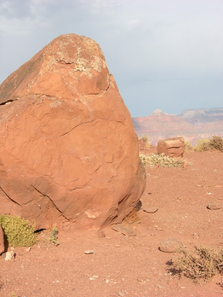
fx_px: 670
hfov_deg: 18.9
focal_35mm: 78
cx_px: 112
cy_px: 148
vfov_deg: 25.0
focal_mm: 19.9
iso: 50
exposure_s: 1/232
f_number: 5.4
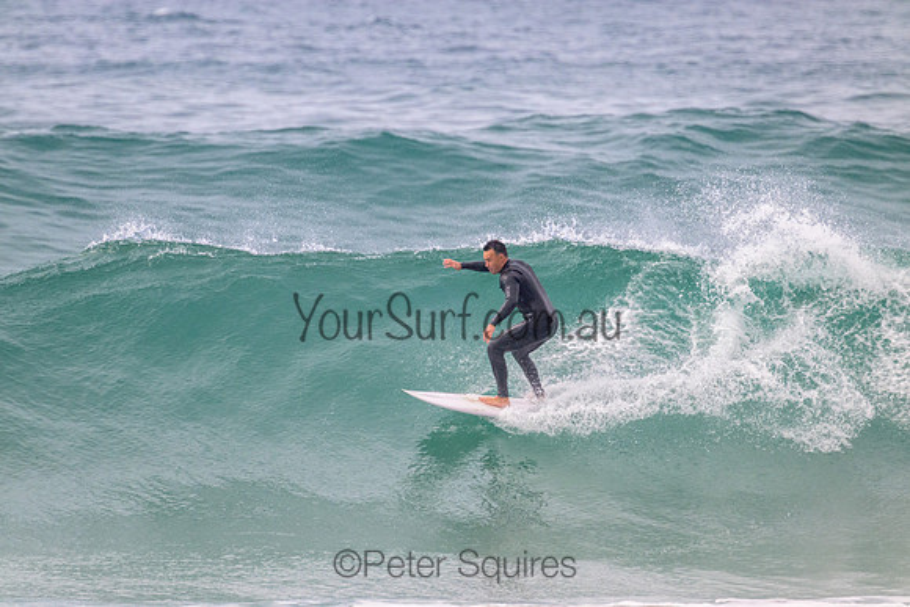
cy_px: 304
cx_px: 455
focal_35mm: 800
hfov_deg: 2.6
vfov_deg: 1.7
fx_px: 20226
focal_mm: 800
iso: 1800
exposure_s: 1/2000
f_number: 11
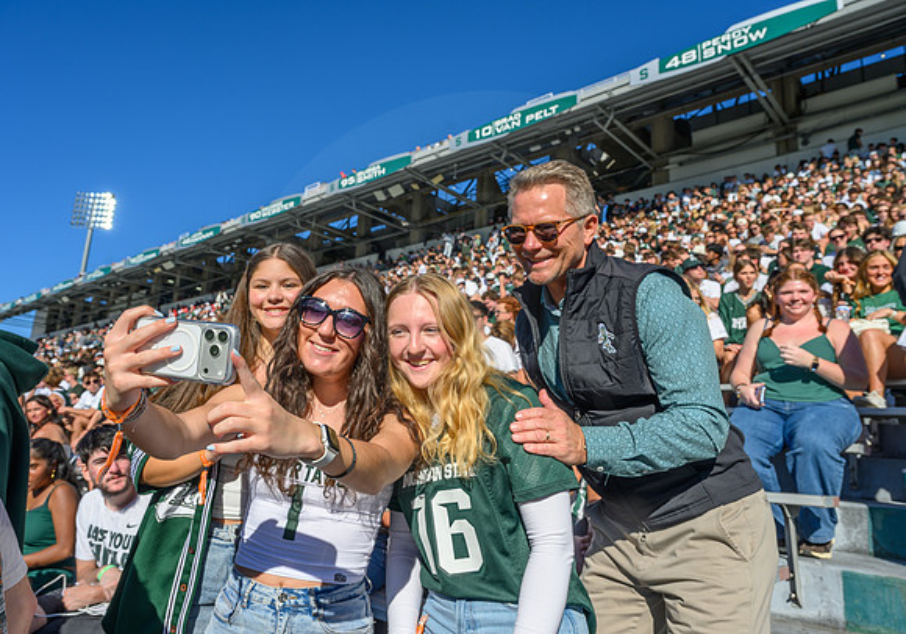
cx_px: 415
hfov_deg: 69.2
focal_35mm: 26
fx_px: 656
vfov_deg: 51.6
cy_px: 308
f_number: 7.1
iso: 100
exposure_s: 1/400
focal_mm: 24
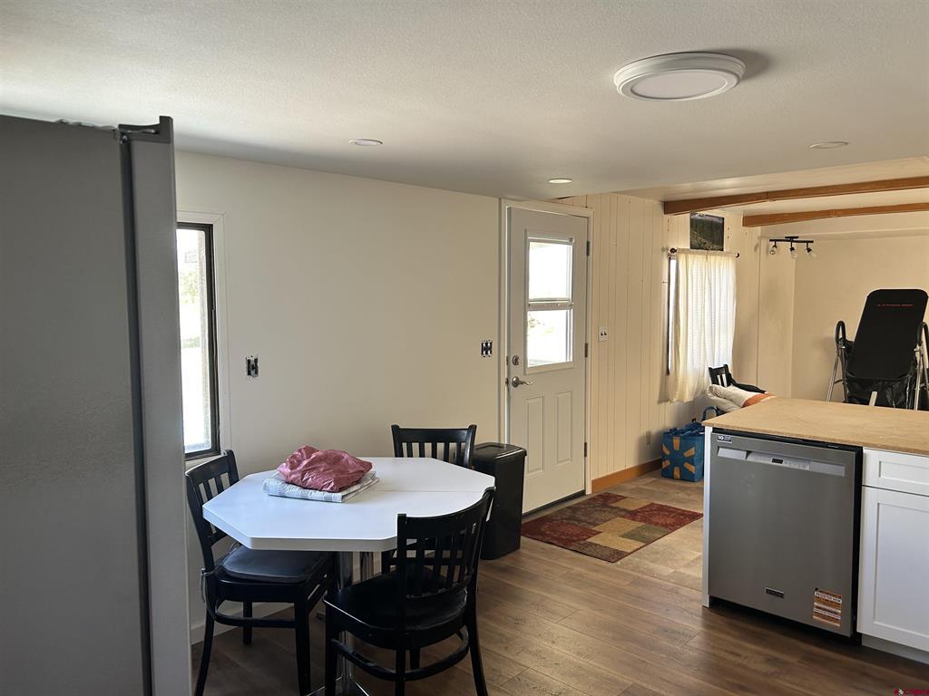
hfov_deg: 67.3
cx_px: 464
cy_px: 348
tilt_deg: -3.0
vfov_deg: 53.1
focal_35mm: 26
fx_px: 698
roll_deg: +0.0
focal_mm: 5.7
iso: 64
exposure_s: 1/121
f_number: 1.5
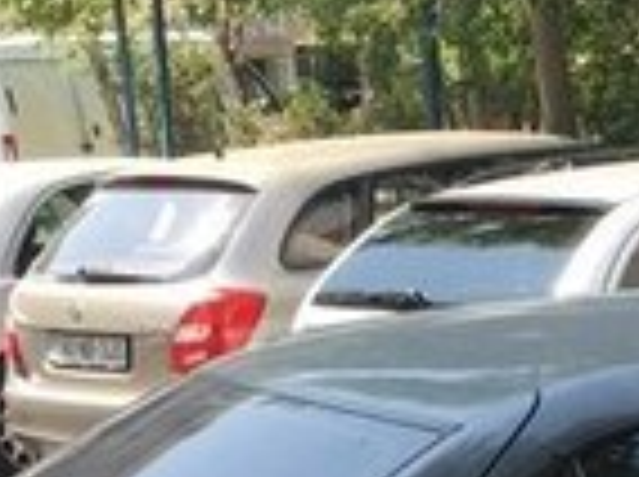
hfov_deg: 14.1
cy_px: 740
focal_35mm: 135
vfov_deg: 10.5
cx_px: 801
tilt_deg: -15.2
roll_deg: +3.3
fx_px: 2488
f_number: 2.2
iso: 25
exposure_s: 1/364
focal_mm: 4.15
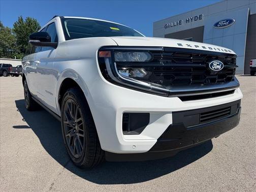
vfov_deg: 56.8
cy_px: 96
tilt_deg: -4.6
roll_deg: -0.9
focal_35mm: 24
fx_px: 177
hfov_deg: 71.6
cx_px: 128
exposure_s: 1/6711
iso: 80
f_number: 1.78
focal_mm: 6.76
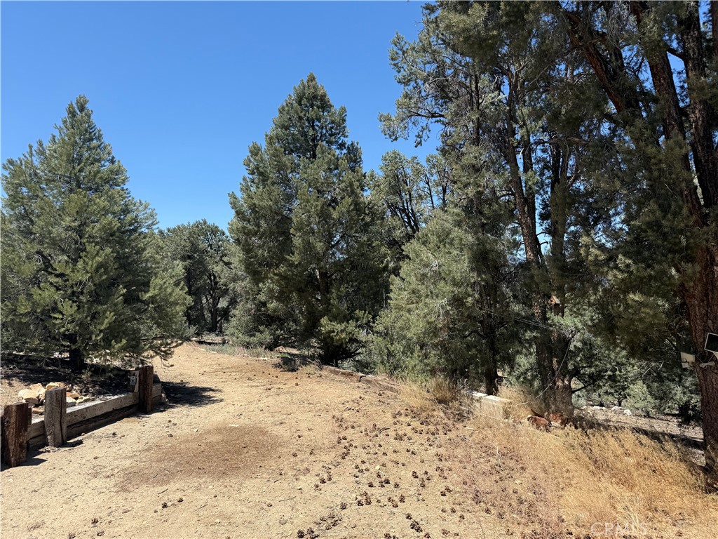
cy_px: 270
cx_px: 359
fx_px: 498
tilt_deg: +3.1
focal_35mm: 24
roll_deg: +1.4
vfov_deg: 56.8
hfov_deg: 71.6
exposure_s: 1/3145
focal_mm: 6.76
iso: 80
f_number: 1.78
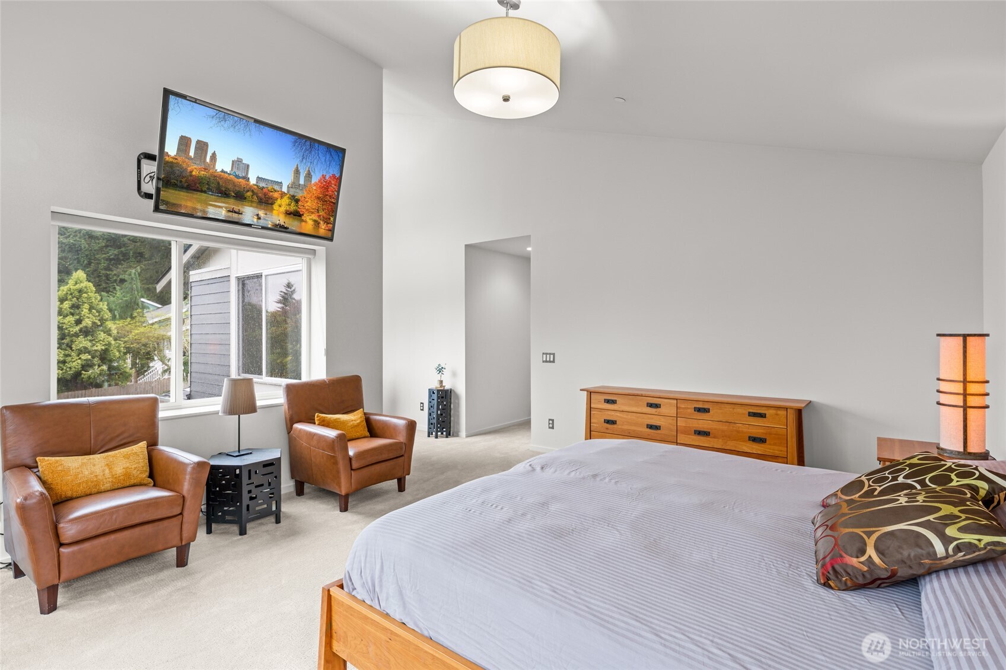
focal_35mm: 17
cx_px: 503
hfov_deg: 93.3
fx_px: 475
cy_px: 335
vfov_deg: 70.4
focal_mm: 17
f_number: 8
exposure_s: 1/3
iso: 250
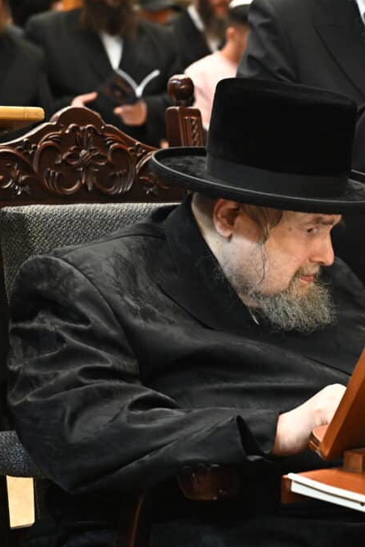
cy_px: 272
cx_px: 269
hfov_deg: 12.9
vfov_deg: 19.3
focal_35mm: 106
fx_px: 1611
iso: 2000
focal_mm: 70
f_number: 5
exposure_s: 1/60
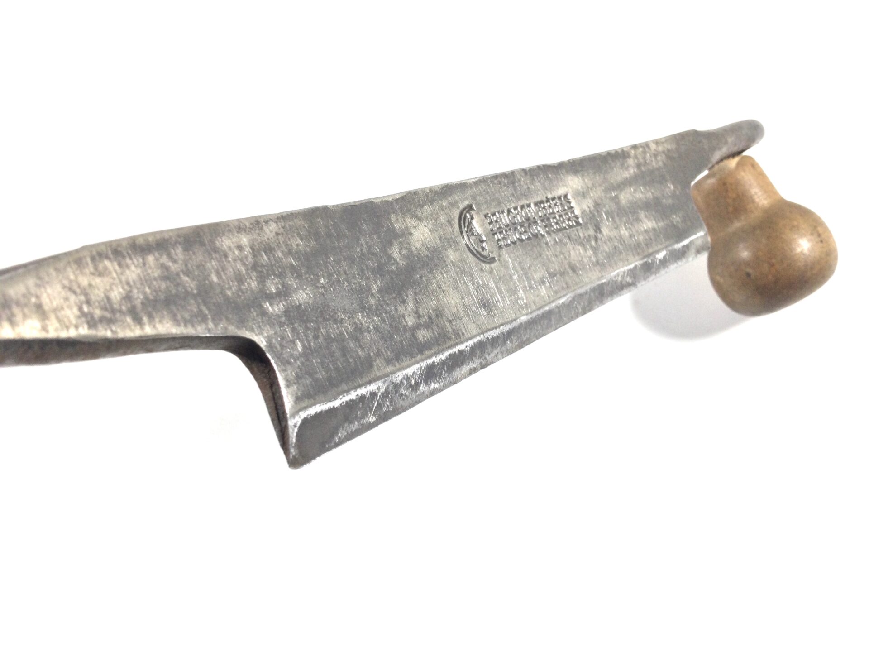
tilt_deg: -68.4
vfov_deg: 45.4
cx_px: 434
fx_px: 778
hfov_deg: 58.4
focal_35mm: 31
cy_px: 326
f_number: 2.4
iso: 25
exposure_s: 1/50
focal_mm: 3.3
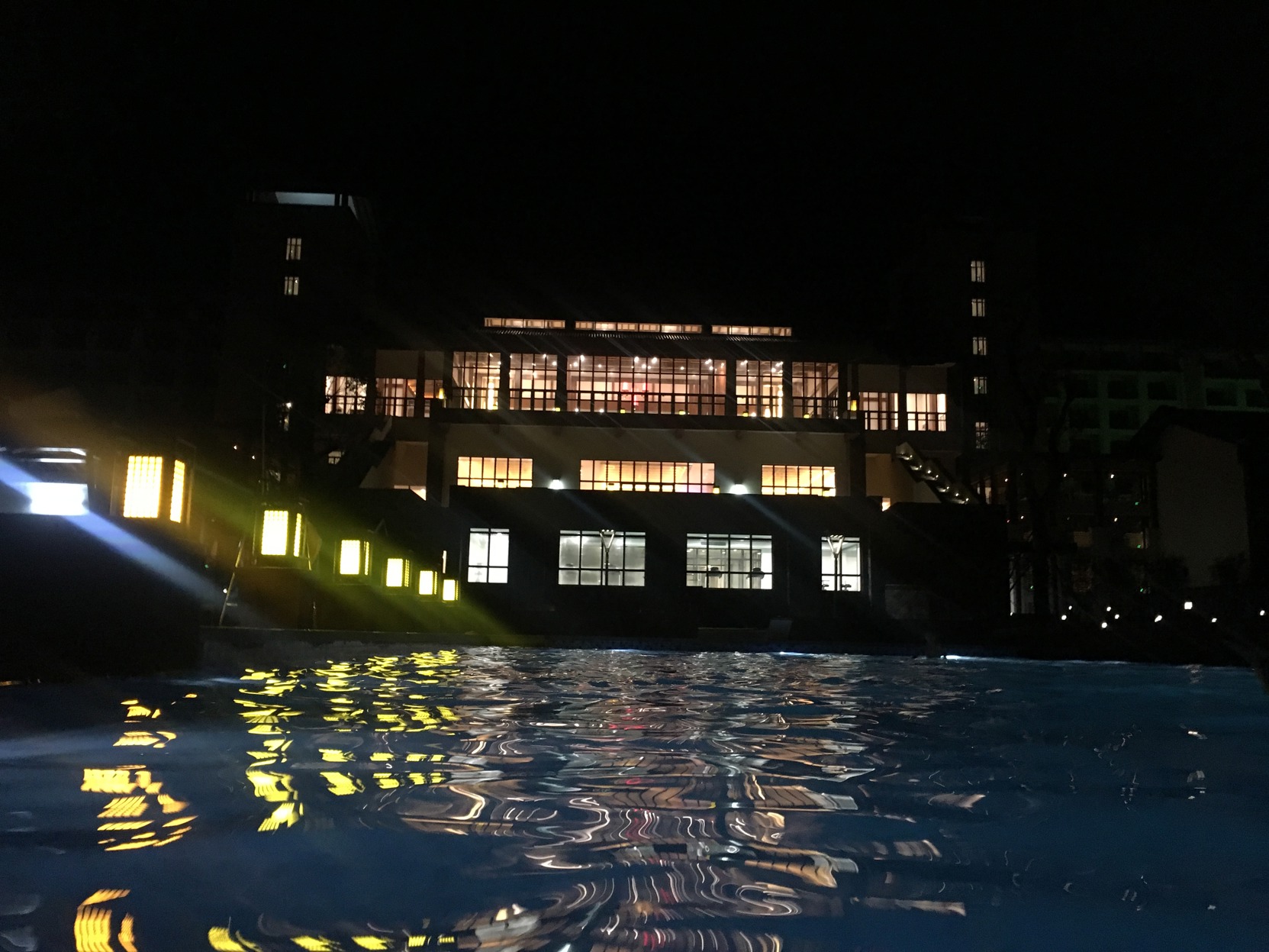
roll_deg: -1.7
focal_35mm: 29
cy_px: 476
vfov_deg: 48.2
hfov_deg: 61.7
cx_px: 634
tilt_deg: +7.6
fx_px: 1063
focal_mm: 4.15
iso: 400
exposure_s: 1/17
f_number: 2.2
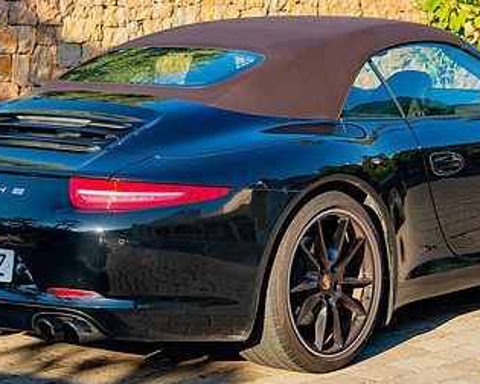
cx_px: 291
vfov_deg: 12.0
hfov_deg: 15.0
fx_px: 1818
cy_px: 129
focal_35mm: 128
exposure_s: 1/125
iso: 100
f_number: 5
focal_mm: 62
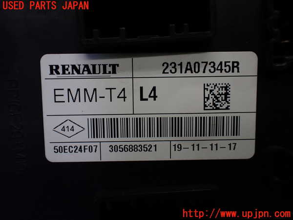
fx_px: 254
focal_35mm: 30
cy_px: 110
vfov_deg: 46.8
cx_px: 146
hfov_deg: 60.0
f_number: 2.3
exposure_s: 1/125
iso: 160
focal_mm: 5.4
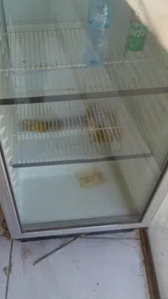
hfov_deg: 30.7
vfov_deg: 52.8
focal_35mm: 38
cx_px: 45
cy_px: 147
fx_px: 301
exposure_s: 1/200
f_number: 1.8
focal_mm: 4.05
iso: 264
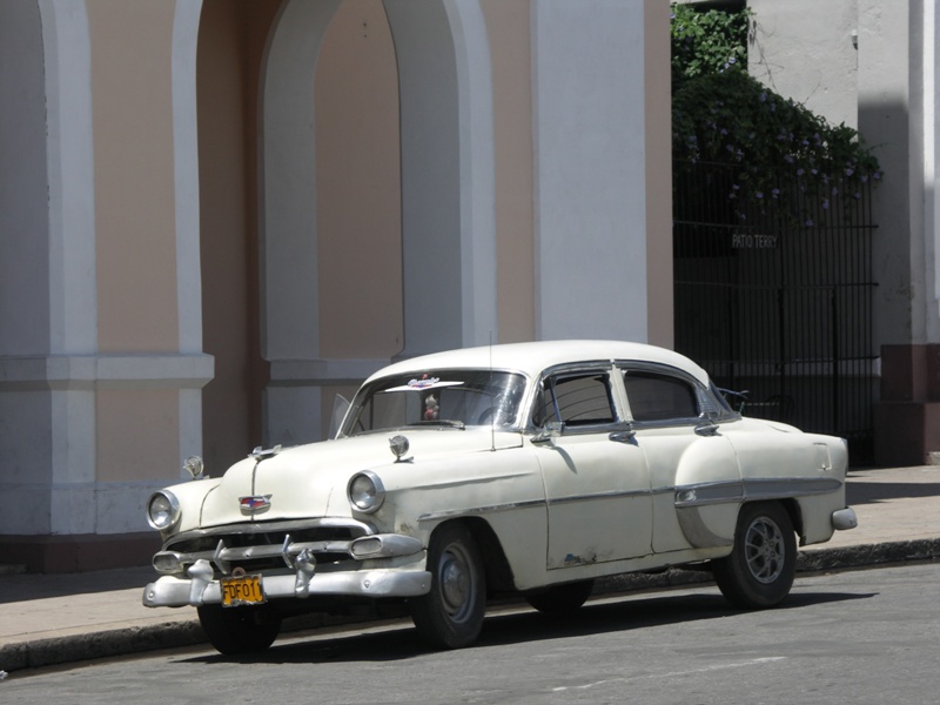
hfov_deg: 14.8
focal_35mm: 133
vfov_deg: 11.1
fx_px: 3612
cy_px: 352
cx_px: 470
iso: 50
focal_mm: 34.3
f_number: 5.6
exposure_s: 1/400
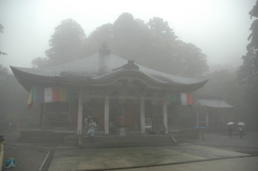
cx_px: 129
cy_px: 86
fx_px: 193
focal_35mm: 27
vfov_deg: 47.9
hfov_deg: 67.4
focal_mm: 18
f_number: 4
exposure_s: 1/500
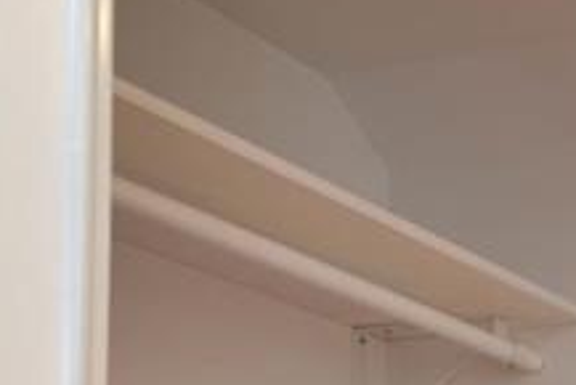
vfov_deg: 15.3
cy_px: 830
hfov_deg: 18.1
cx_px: 1200
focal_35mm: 66
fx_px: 1057
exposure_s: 1/60
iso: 250
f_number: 4
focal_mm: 14
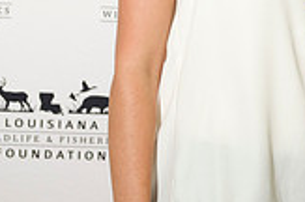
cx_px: 412
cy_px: -43
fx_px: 1564
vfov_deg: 7.3
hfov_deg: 10.8
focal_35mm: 185
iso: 800
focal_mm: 52
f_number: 4.5
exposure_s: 1/80
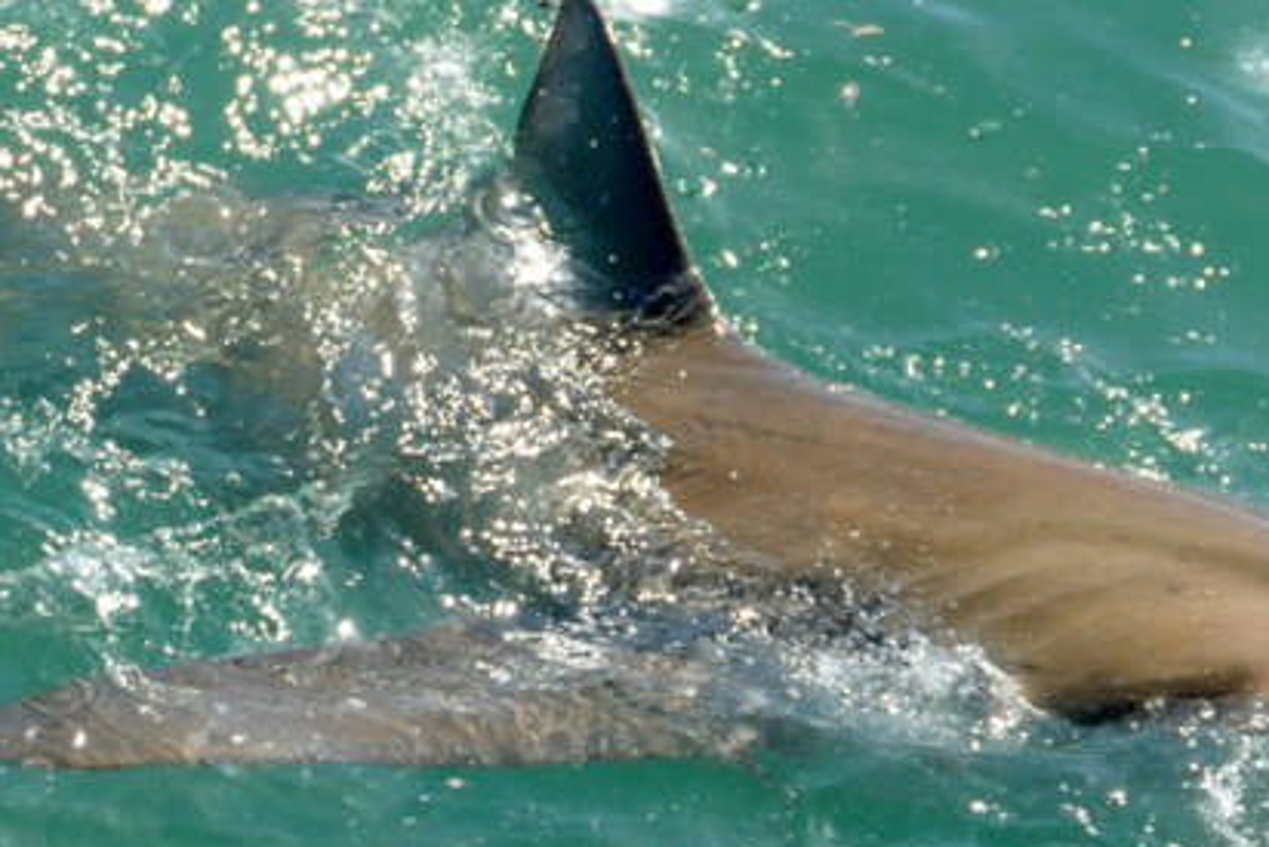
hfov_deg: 16.9
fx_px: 4267
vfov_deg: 11.3
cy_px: 371
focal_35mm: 121
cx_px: 822
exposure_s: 1/1300
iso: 125
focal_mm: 30.31
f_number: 3.7
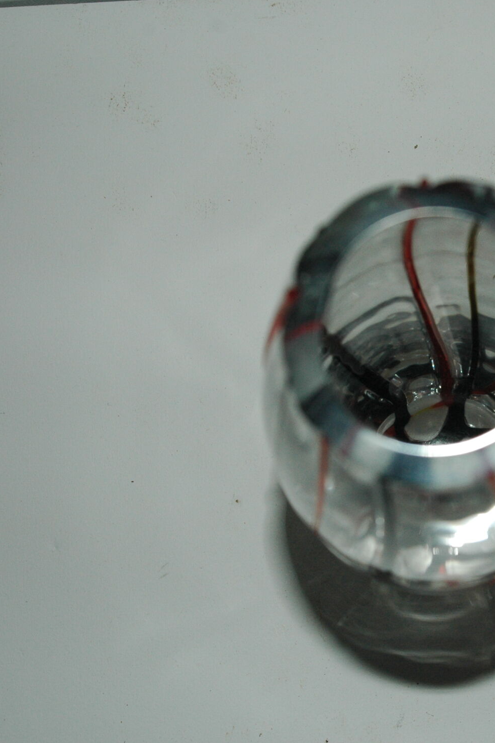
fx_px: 1320
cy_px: 373
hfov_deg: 20.8
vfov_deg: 31.4
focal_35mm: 64
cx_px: 452
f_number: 7.1
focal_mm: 28
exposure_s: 1/125
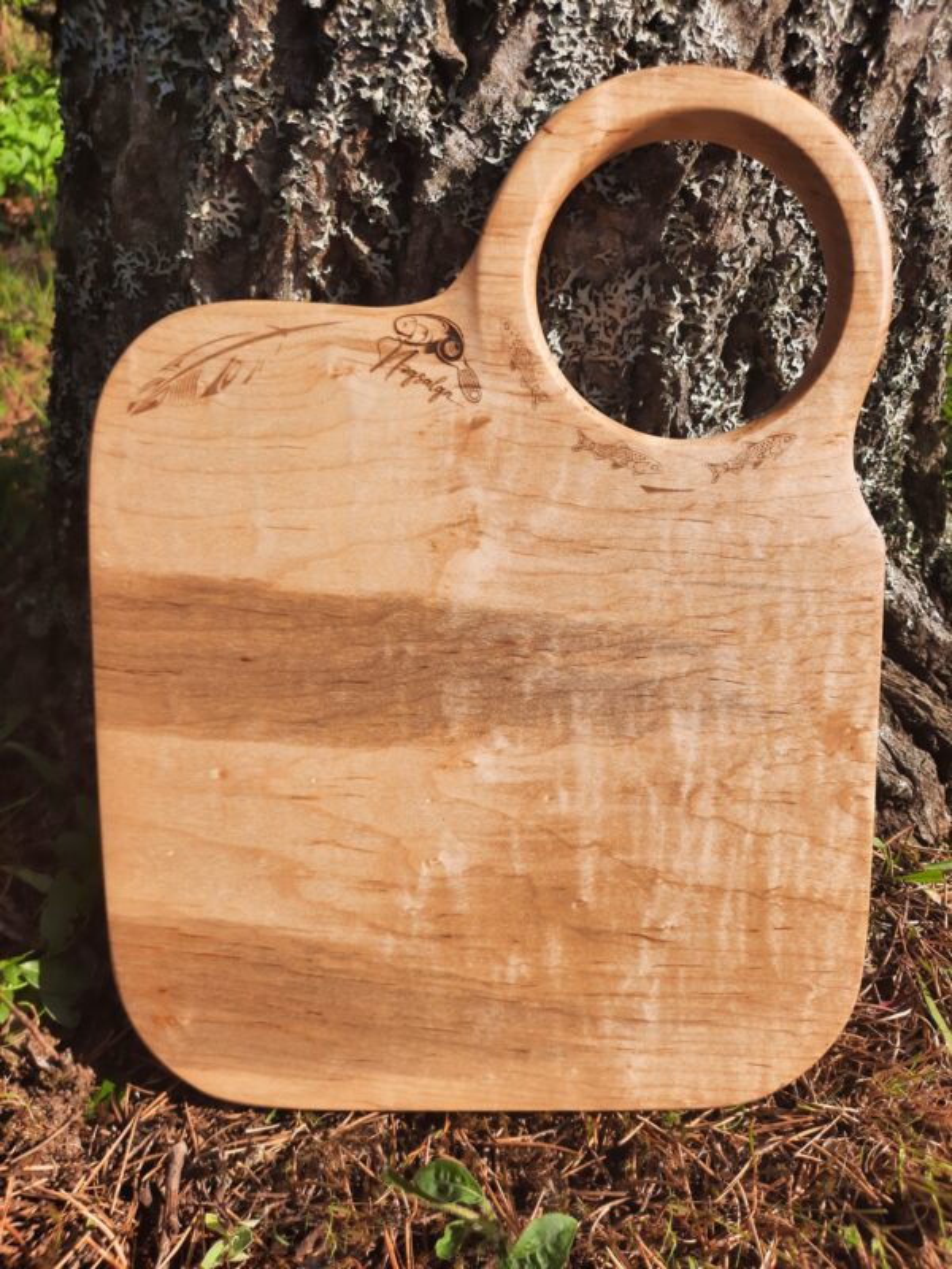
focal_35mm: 25
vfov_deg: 69.4
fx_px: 917
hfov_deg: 54.9
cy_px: 634
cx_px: 476
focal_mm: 4.6
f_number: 2
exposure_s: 1/867
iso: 40
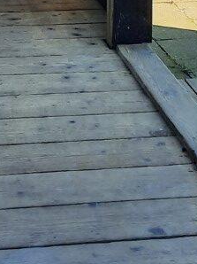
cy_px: -204
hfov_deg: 12.1
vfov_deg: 14.4
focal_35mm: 121
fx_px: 919
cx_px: 21
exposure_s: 1/252
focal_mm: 4.6
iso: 32
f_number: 2
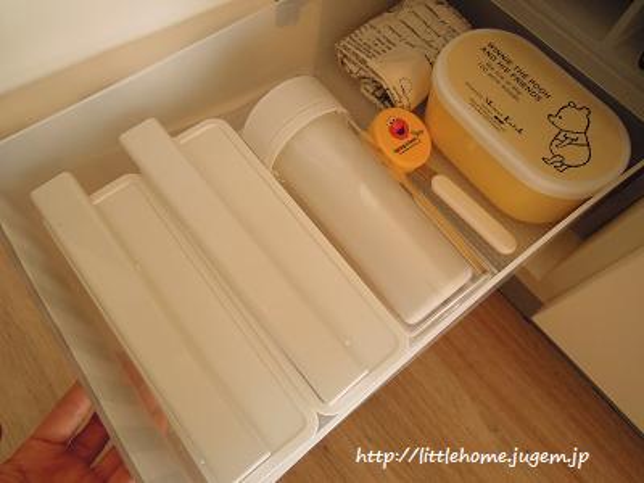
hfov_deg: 71.6
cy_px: 242
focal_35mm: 24
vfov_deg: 56.8
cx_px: 322
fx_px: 446
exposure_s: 1/30
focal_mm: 4.3
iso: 360
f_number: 2
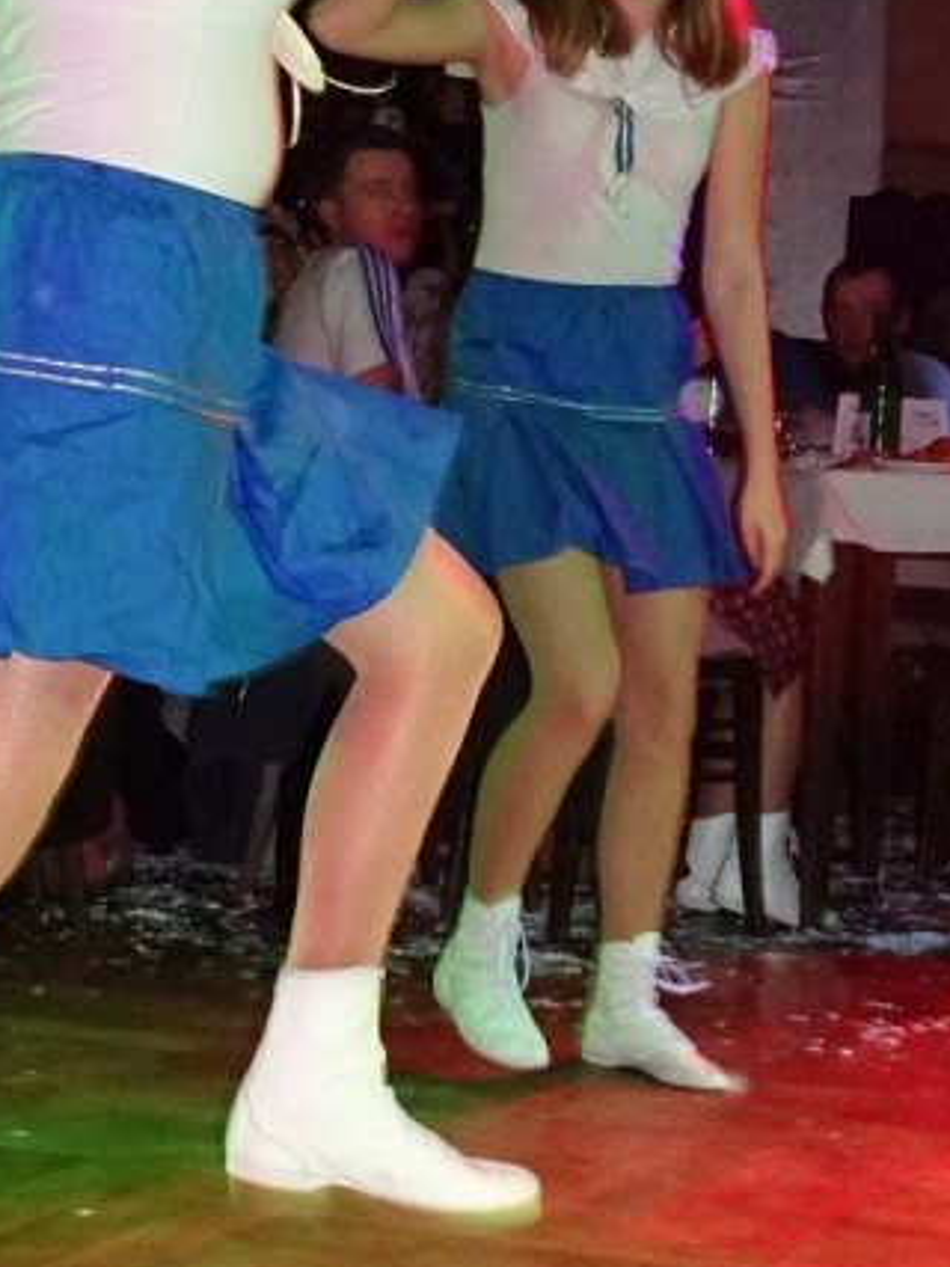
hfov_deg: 16.4
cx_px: 493
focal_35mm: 90
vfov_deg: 21.7
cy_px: 386
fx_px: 3295
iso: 800
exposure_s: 1/60
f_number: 4
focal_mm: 5.43
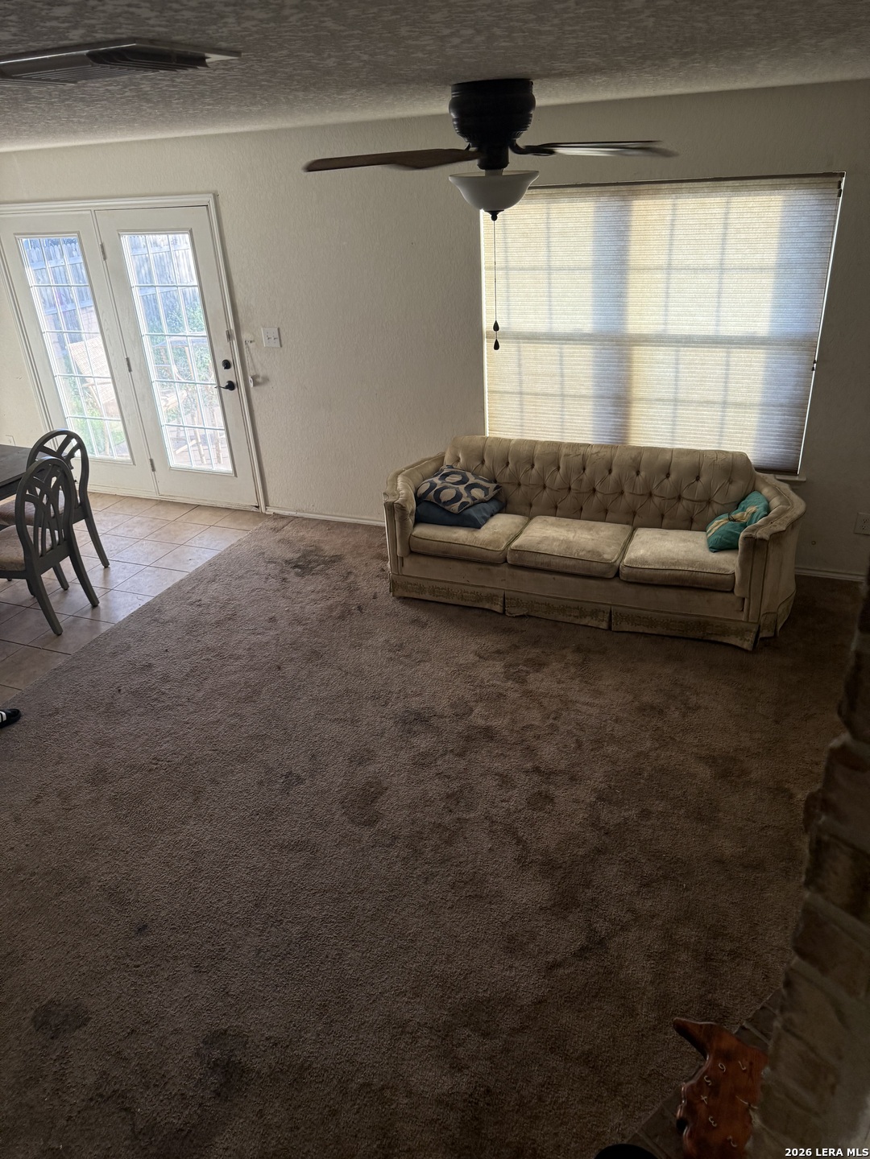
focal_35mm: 24
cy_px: 580
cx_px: 435
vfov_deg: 71.6
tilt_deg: -28.3
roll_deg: +3.6
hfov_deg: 56.8
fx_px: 804
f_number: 1.78
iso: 200
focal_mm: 6.76
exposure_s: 1/121
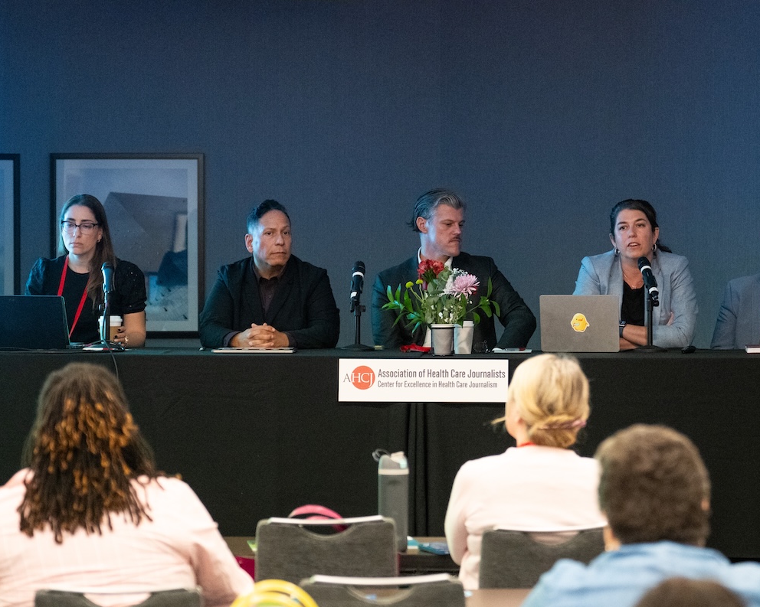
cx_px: 432
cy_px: 305
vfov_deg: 11.5
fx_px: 3013
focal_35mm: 134
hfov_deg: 14.4
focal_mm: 79
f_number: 2.8
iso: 2500
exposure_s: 1/200
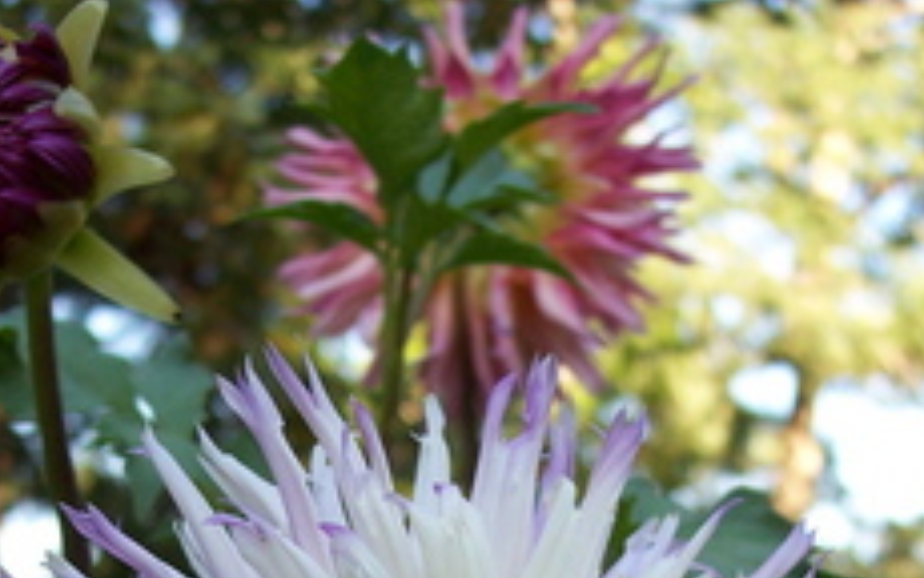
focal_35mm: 79
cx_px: 458
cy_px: 771
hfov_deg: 26.1
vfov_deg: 15.6
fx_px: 1990
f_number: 3.4
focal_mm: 8
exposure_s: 1/125
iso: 100
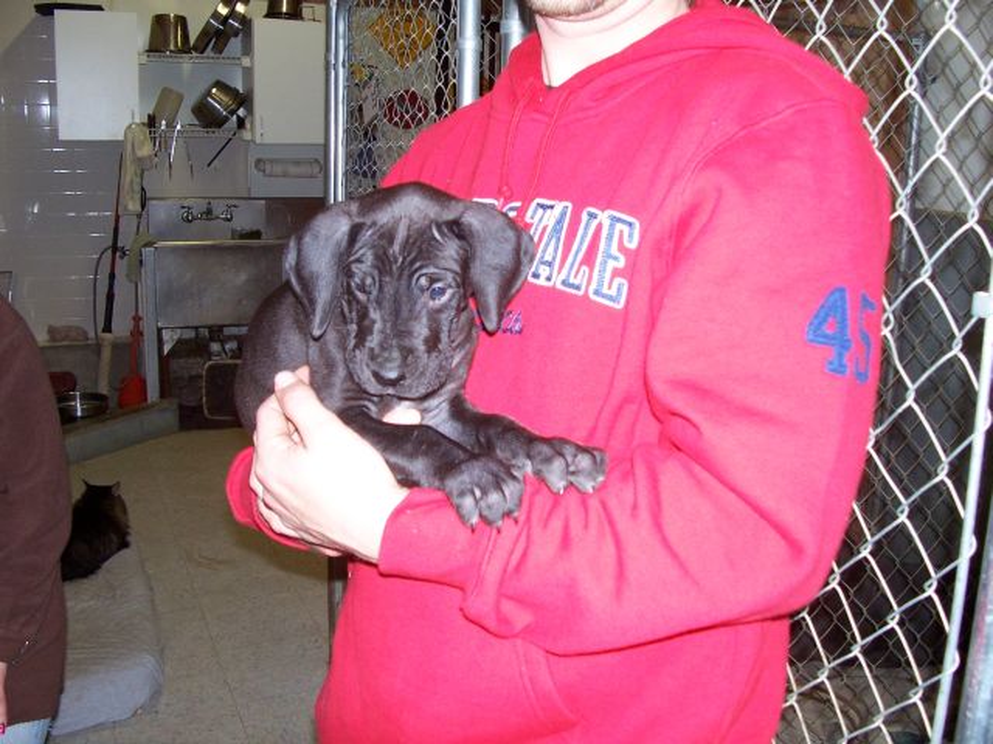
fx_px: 1004
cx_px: 496
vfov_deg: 40.7
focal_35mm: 35
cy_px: 372
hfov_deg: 52.6
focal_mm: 6
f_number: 2.8
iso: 140
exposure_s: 1/60
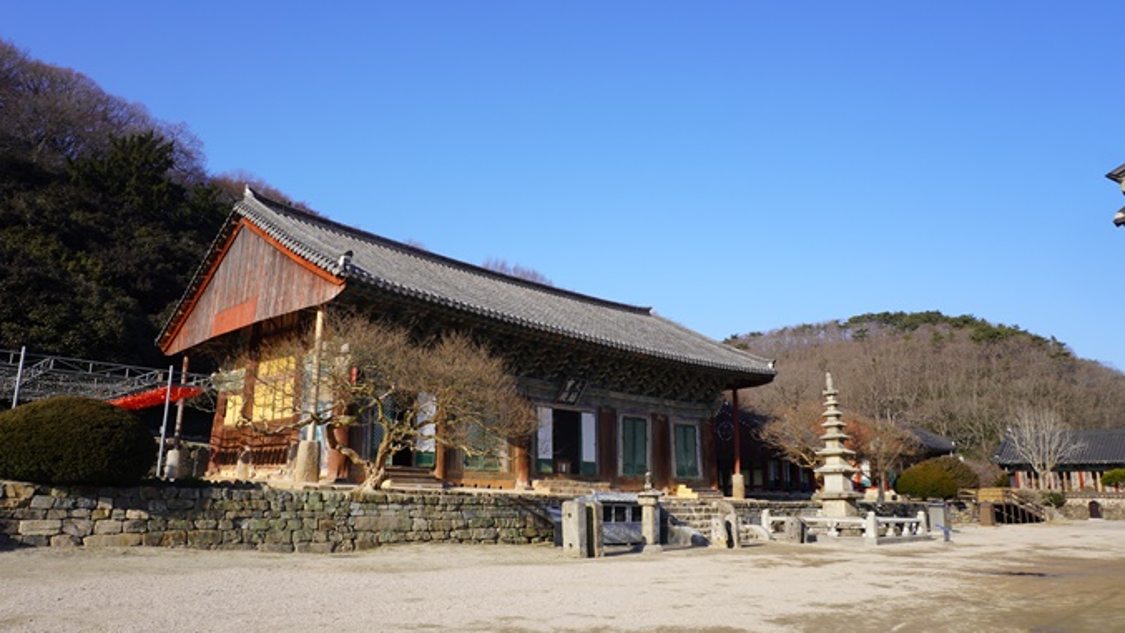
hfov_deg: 71.9
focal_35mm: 26
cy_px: 316
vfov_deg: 44.4
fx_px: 776
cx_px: 545
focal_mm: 16
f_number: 10
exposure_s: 1/160
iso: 100
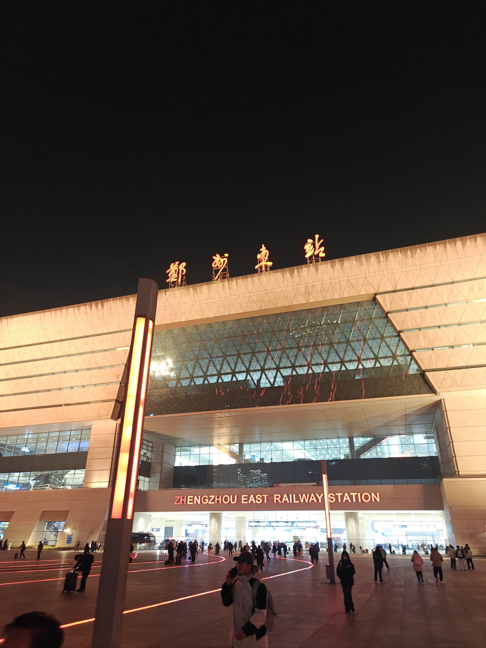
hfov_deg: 58.9
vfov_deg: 73.9
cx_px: 243
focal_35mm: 23
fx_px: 431
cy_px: 324
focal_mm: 6.06
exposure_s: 1/50
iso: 2500
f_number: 1.6
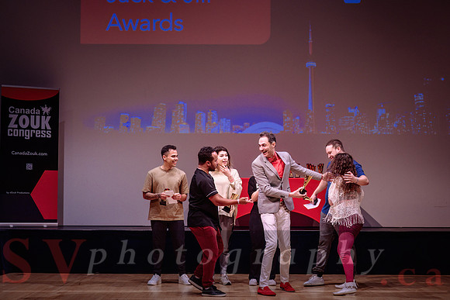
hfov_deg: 30.9
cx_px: 225
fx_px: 813
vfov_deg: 20.9
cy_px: 174
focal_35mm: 65
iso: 1000
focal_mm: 56
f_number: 3.2
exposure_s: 1/320
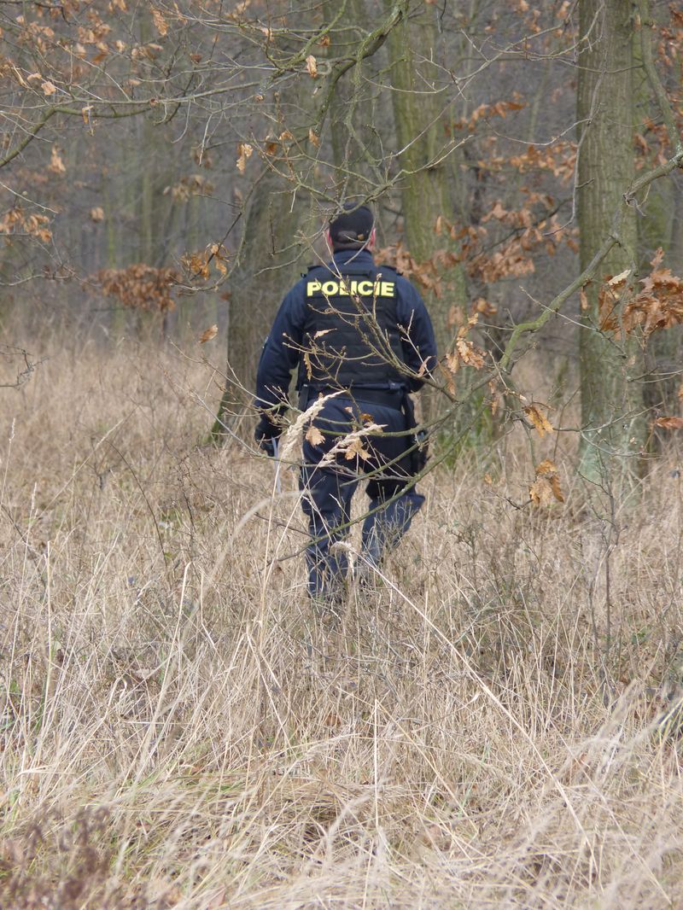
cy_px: 455
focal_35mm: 347
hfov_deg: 4.3
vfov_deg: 5.7
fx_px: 9125
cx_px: 342
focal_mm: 61.7
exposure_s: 1/80
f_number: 4.5
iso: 160
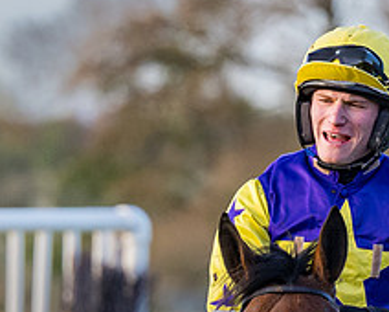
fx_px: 12814
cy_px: 297
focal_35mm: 1112
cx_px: 512
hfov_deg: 1.7
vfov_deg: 1.4
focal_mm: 185
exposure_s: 1/1000
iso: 800
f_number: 4
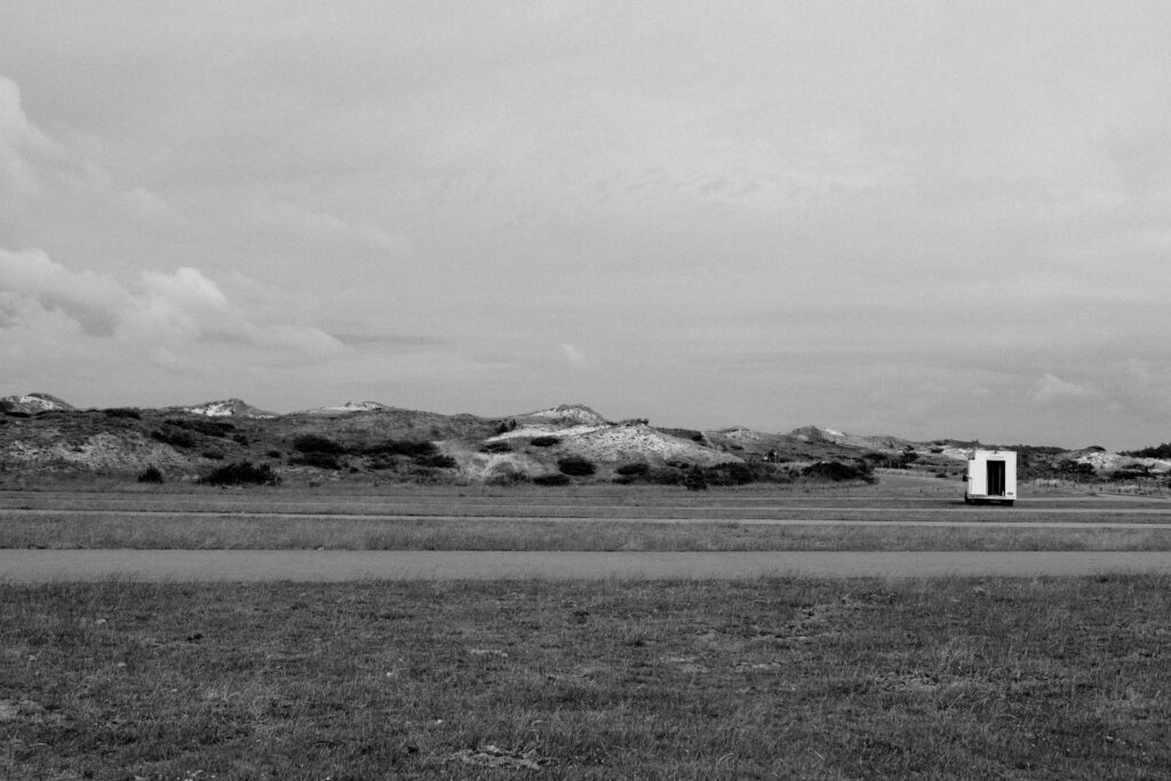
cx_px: 586
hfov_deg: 53.1
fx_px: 1171
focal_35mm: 36
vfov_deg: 36.9
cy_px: 390
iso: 125
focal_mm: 24.1
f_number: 5.6
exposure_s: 1/800
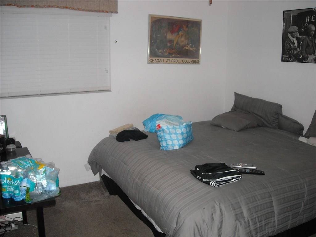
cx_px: 158
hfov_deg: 52.6
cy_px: 118
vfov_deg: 40.7
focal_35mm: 35
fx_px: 320
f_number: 2.8
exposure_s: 1/60
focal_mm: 5.7
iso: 200
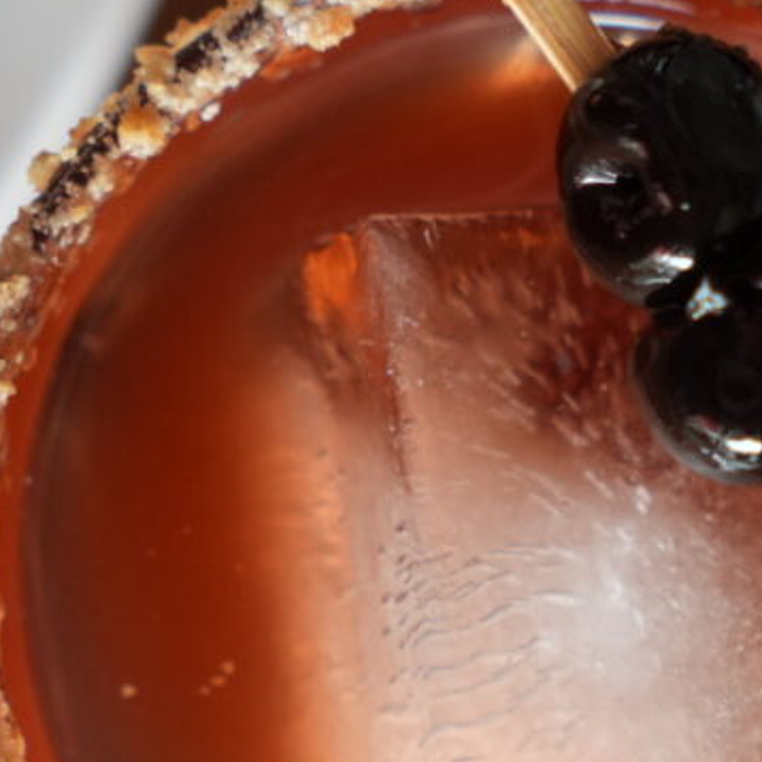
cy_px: 509
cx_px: 590
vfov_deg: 13.5
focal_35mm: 129
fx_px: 3219
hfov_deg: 13.4
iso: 640
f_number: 2.8
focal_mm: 35.4
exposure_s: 1/100
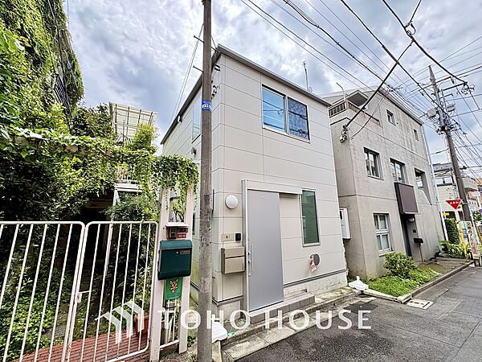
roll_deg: +1.2
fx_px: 195
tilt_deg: +10.1
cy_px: 181
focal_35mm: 14
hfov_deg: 102.1
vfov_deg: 85.7
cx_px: 241
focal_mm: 2.22
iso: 64
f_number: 2.2
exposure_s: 1/501
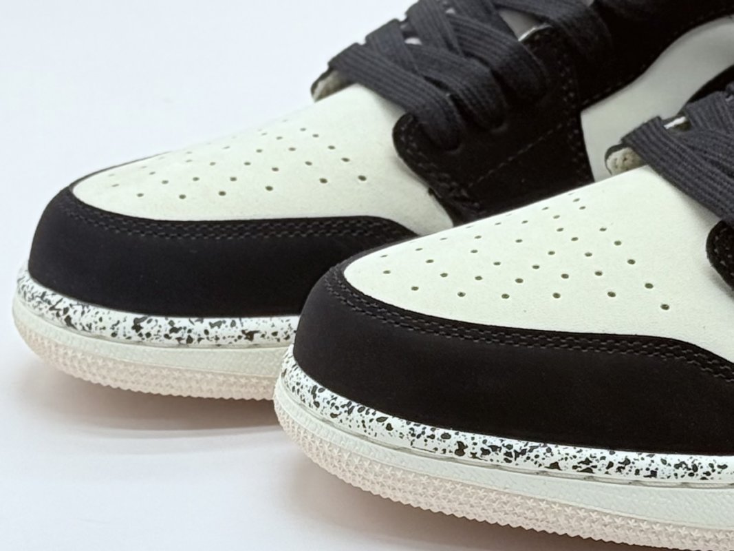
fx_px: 1018
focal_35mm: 48
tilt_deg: -20.3
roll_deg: +1.1
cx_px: 367
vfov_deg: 30.3
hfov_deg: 39.7
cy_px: 276
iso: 64
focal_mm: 6.76
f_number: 1.78
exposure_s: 1/615
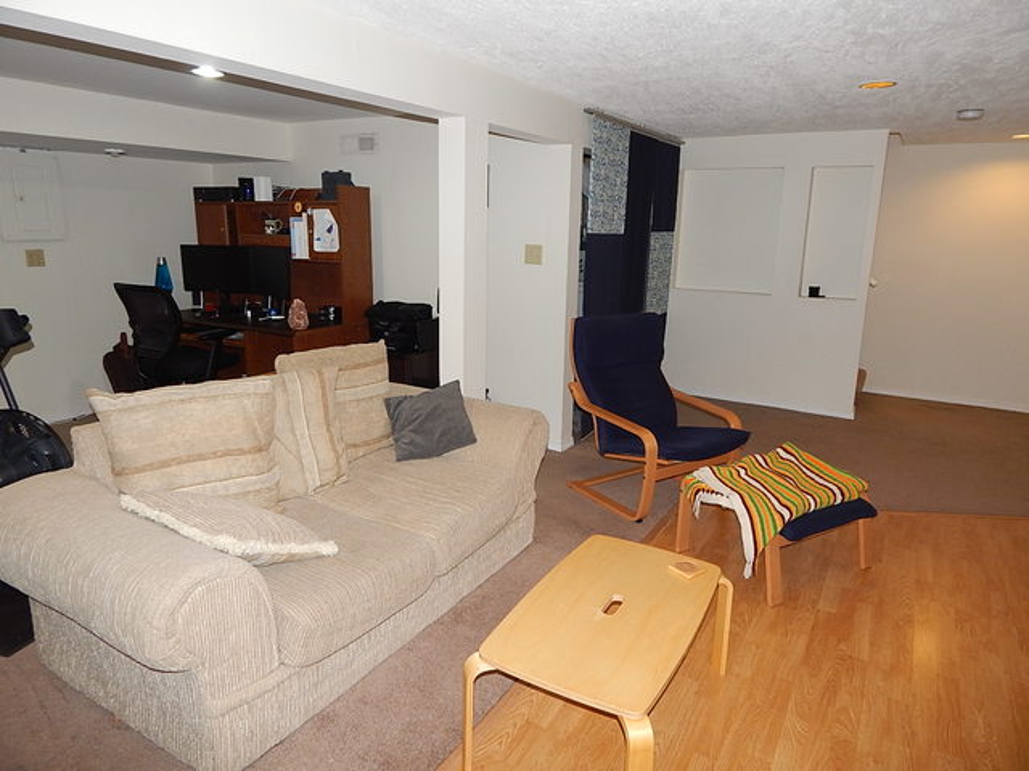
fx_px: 654
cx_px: 514
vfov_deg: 61.1
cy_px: 386
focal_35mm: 22
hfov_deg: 76.4
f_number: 3
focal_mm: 4
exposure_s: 1/30
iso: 200
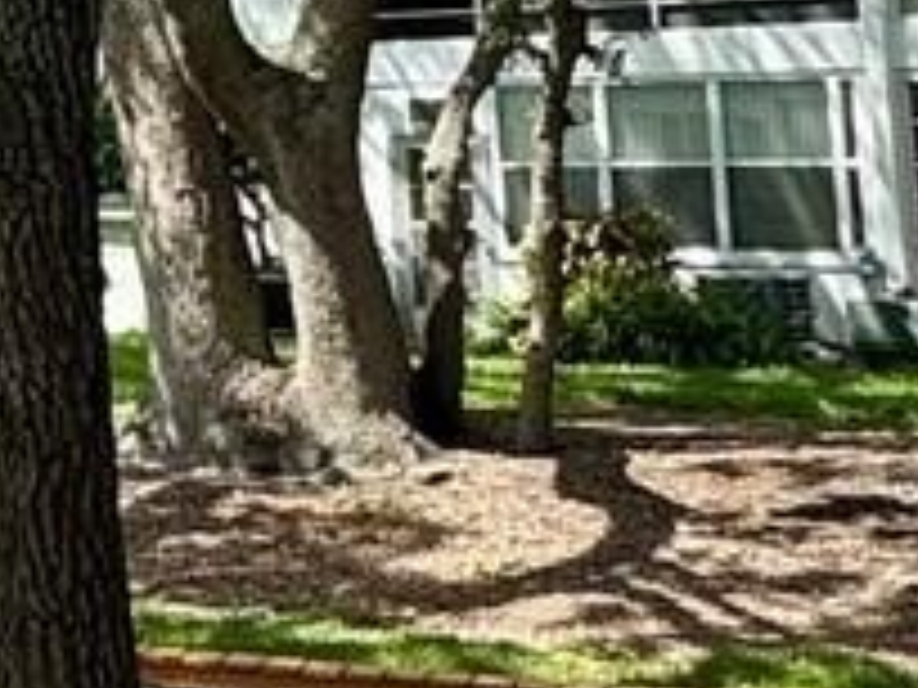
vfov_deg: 13.1
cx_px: -1233
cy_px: -139
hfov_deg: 13.5
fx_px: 2917
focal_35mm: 110
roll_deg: +0.0
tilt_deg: +5.0
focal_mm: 2.22
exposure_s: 1/1536
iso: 50
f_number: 2.2
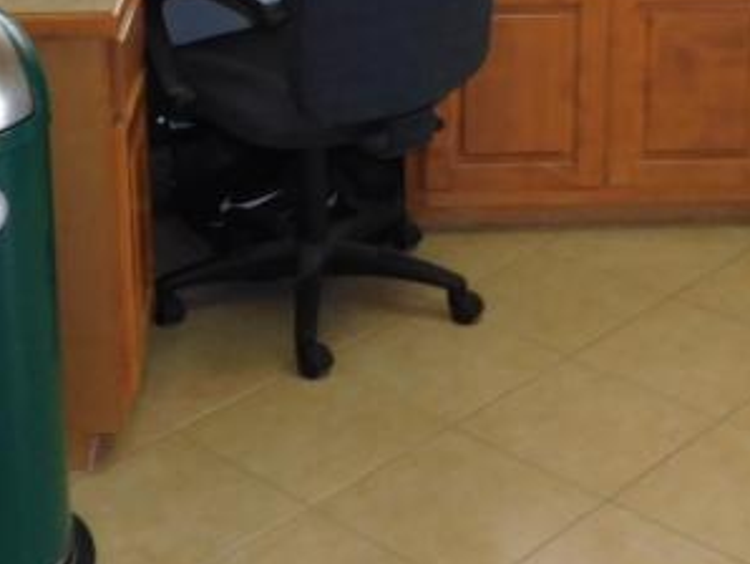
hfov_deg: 24.7
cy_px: -154
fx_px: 1713
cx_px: 357
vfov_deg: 17.6
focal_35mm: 79
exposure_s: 1/30
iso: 180
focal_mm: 4
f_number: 3
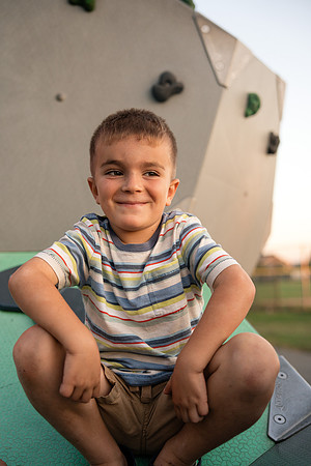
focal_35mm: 45
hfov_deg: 29.9
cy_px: 233
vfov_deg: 43.6
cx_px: 156
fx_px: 583
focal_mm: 45
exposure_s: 1/250
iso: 200
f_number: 2.8
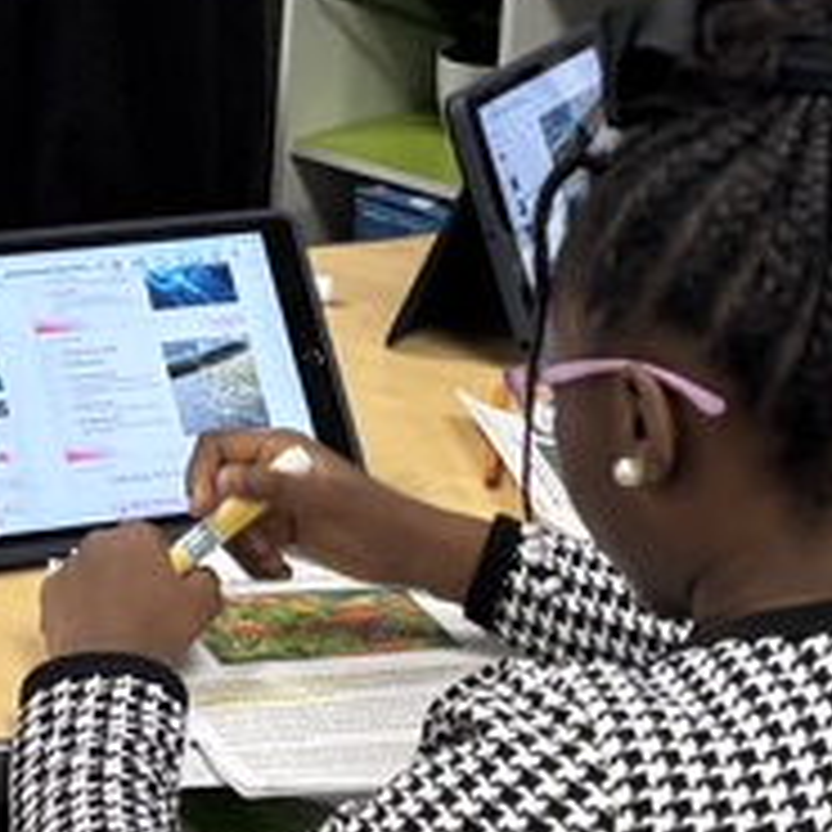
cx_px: -243
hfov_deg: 13.3
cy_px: -31
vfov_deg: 13.5
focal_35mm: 127
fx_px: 3453
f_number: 1.6
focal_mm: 5.96
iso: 160
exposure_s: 1/60
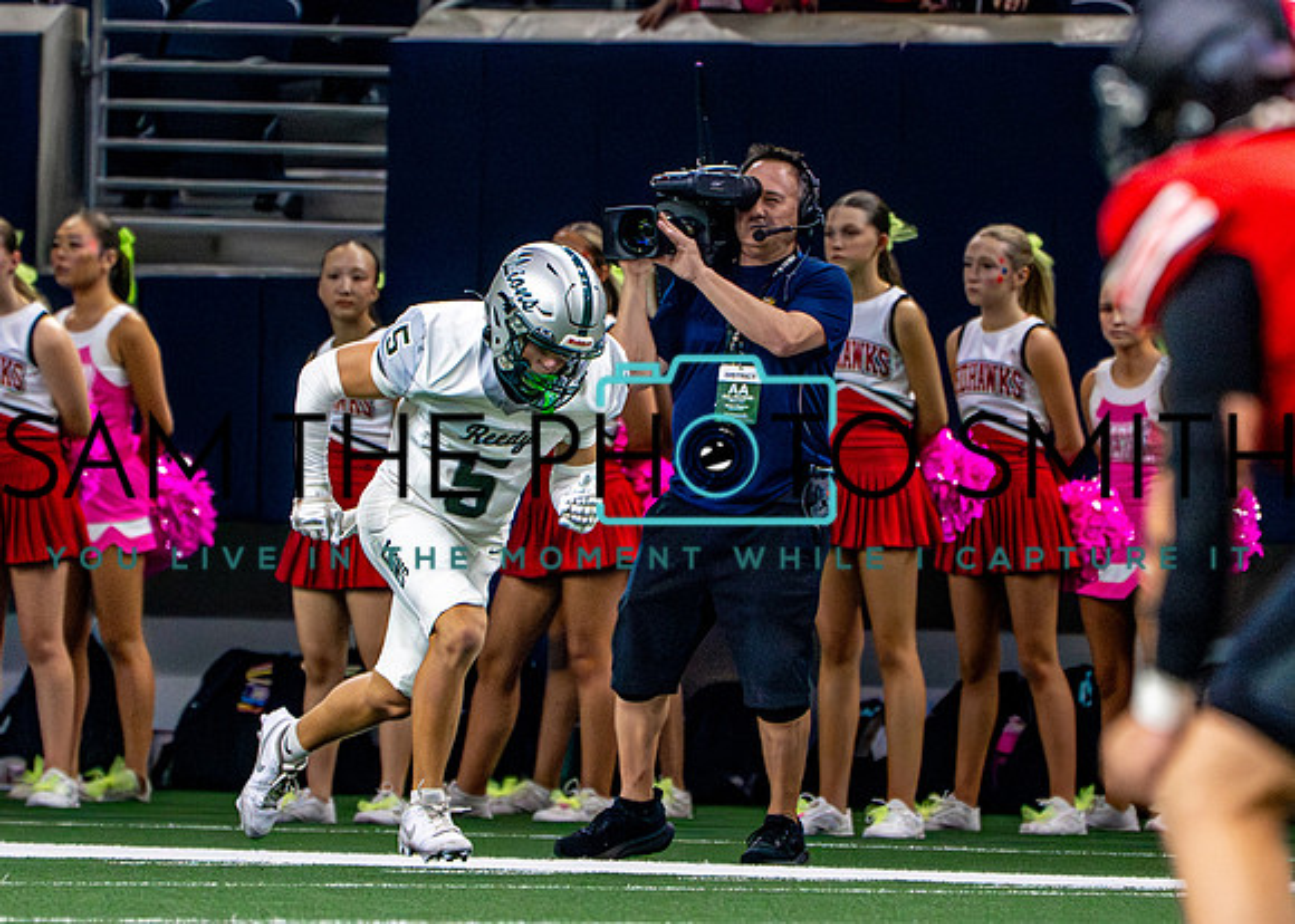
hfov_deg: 2.3
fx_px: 32727
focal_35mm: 890
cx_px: 641
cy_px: 492
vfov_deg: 1.6
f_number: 5.6
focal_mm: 400
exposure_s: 1/1000
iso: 8000
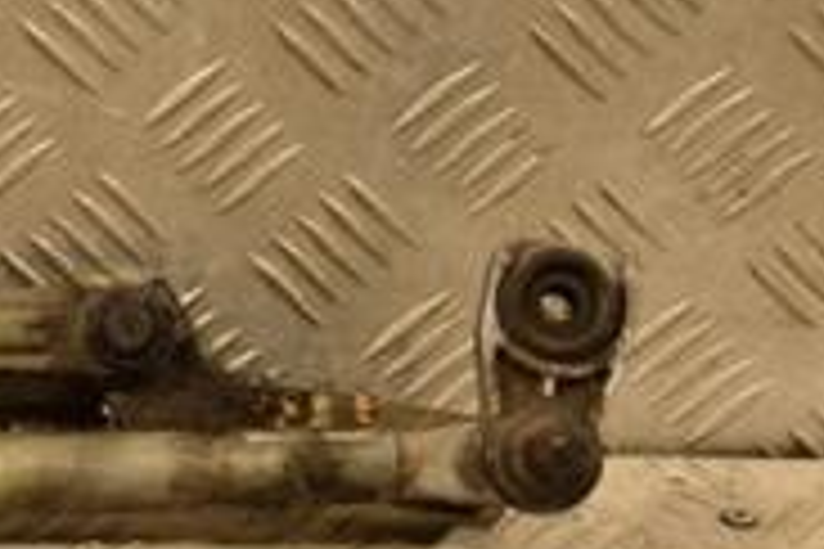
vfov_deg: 6.2
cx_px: -455
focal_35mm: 222
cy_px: 360
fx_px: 5073
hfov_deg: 9.0
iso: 800
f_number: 6.3
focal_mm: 45
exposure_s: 1/160
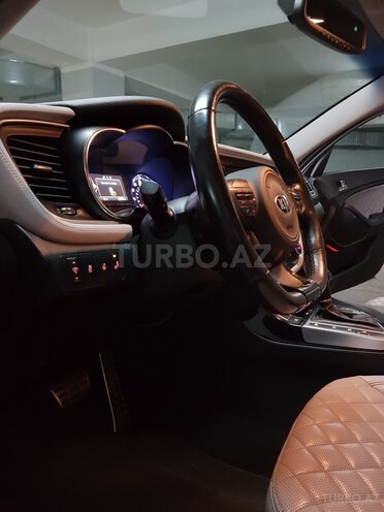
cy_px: 256
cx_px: 192
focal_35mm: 26
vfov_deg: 67.3
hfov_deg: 53.1
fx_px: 385
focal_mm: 4.2
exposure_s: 1/10
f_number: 1.7
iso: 400
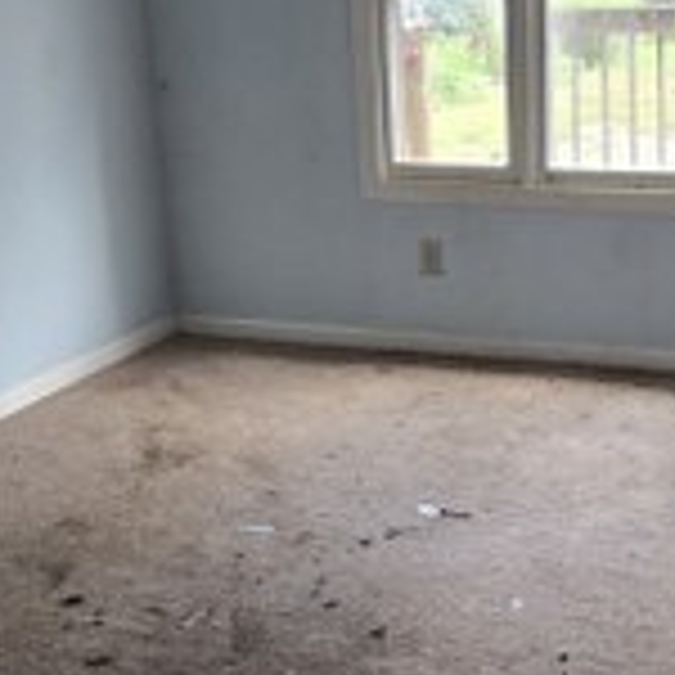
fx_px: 1081
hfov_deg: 33.4
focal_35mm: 49
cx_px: 562
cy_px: 306
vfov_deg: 34.7
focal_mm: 2.2
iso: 64
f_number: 2.2
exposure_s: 1/60
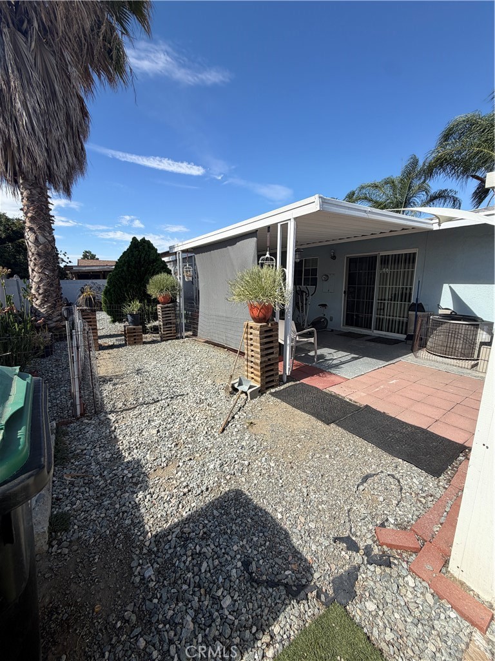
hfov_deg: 85.7
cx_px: 248
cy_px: 330
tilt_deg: -6.9
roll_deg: -1.5
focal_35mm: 14
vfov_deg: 102.1
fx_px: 267
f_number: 2.2
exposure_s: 1/770
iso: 25
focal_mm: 2.22
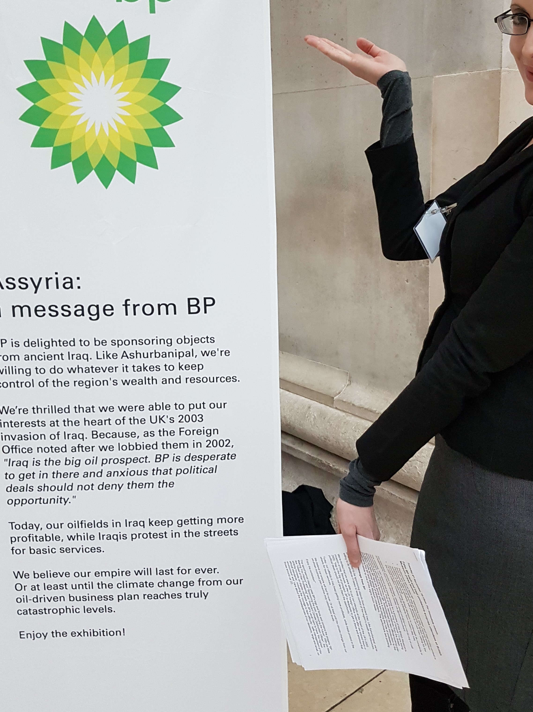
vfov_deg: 55.1
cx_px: 290
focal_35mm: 33
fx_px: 678
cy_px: 298
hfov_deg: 42.9
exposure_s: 1/50
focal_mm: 4.2
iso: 200
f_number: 1.7
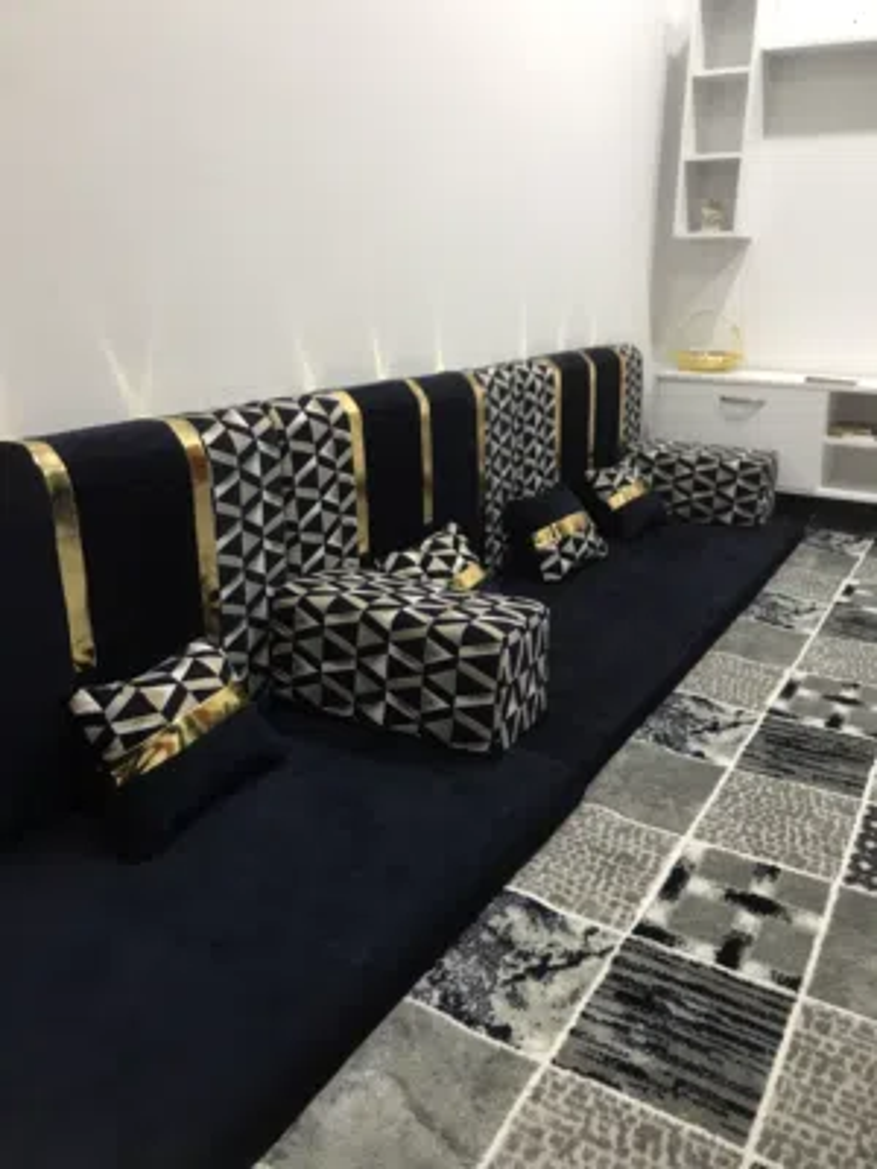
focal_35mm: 28
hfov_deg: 49.7
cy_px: 584
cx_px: 438
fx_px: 946
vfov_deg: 63.4
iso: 80
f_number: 1.8
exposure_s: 1/17
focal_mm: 3.99
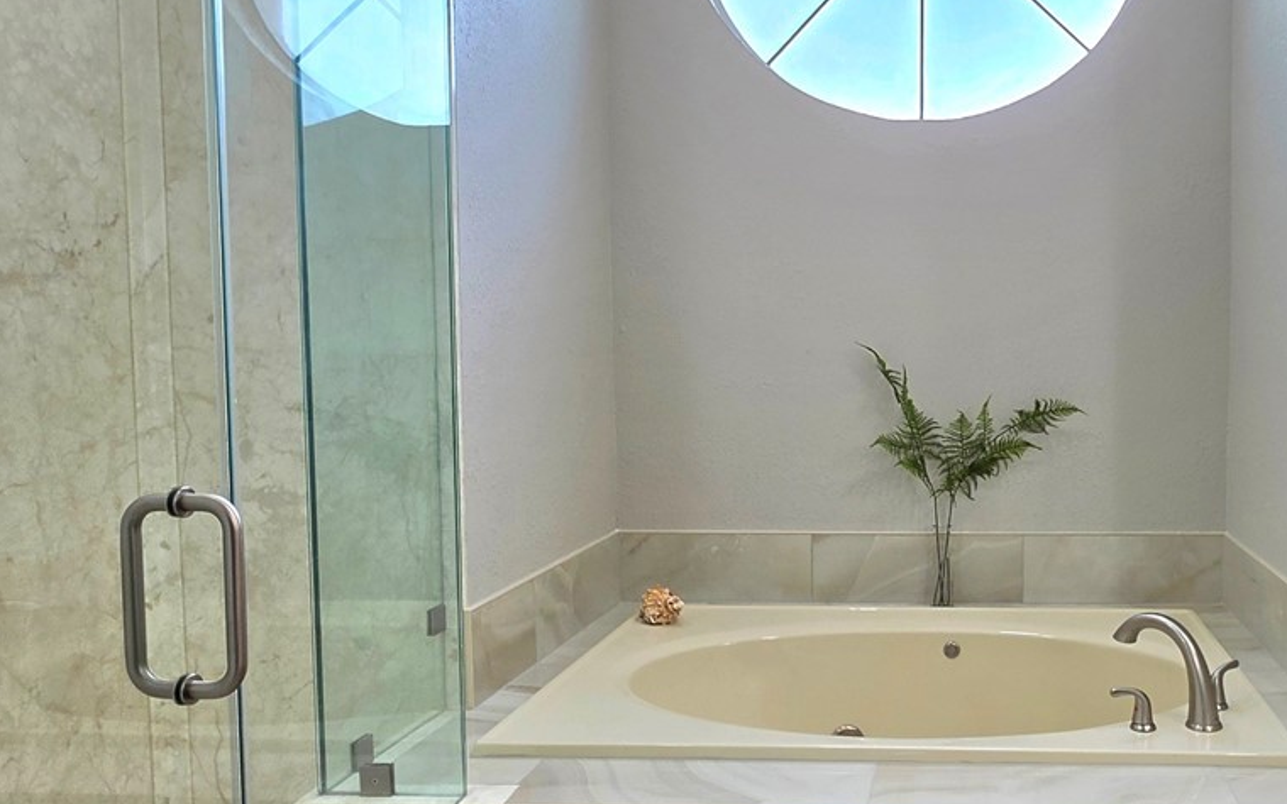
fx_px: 1017
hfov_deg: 62.1
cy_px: 401
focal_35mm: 29
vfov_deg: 43.1
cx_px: 914
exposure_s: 1/120
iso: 50
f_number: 1.9
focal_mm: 2.2
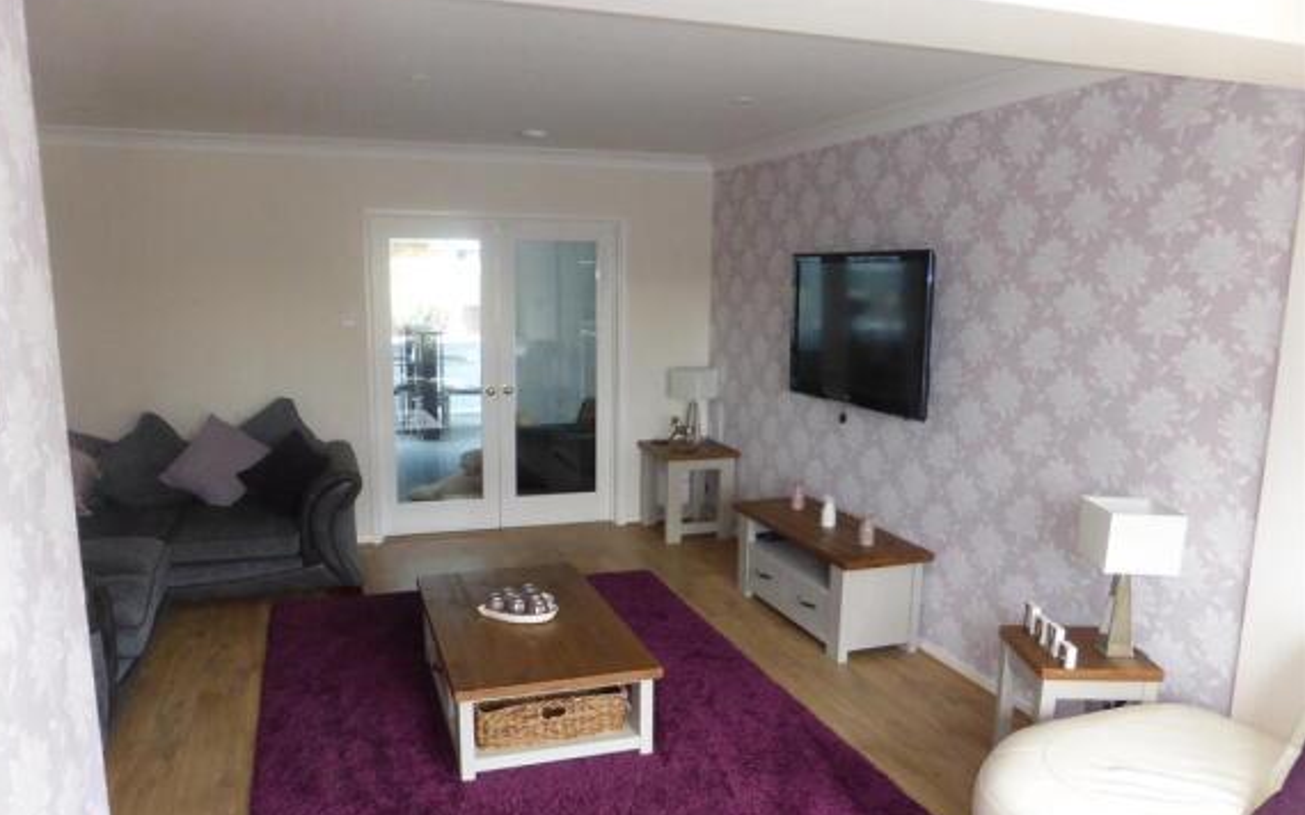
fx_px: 925
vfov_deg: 47.4
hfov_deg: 70.4
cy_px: 464
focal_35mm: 26
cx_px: 640
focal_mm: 4.3
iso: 500
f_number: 3.3
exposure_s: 1/60
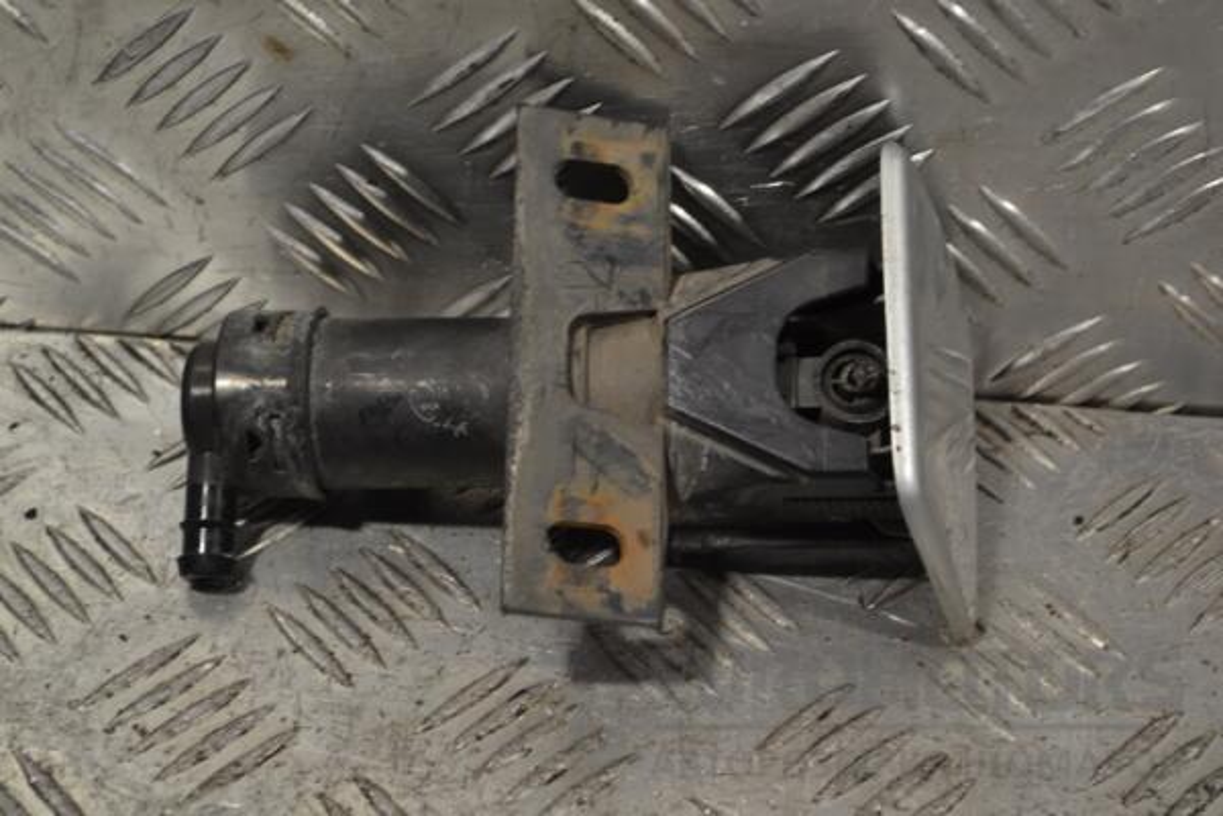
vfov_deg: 16.6
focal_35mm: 82
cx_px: 612
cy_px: 408
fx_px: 2802
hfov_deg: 24.6
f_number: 5.6
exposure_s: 1/80
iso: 400
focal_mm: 55
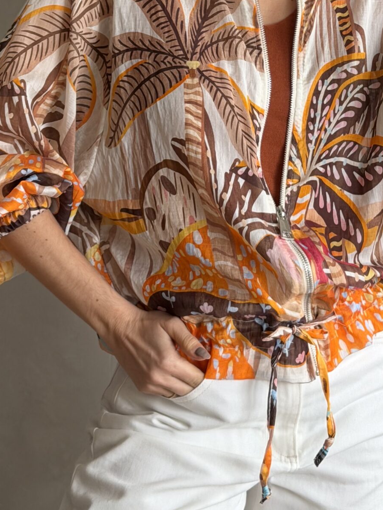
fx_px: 1519
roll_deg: -5.3
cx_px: 272
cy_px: 81
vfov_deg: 18.8
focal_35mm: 103
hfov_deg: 14.3
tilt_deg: -12.9
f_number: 1.78
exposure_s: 1/69
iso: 100
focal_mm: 6.76
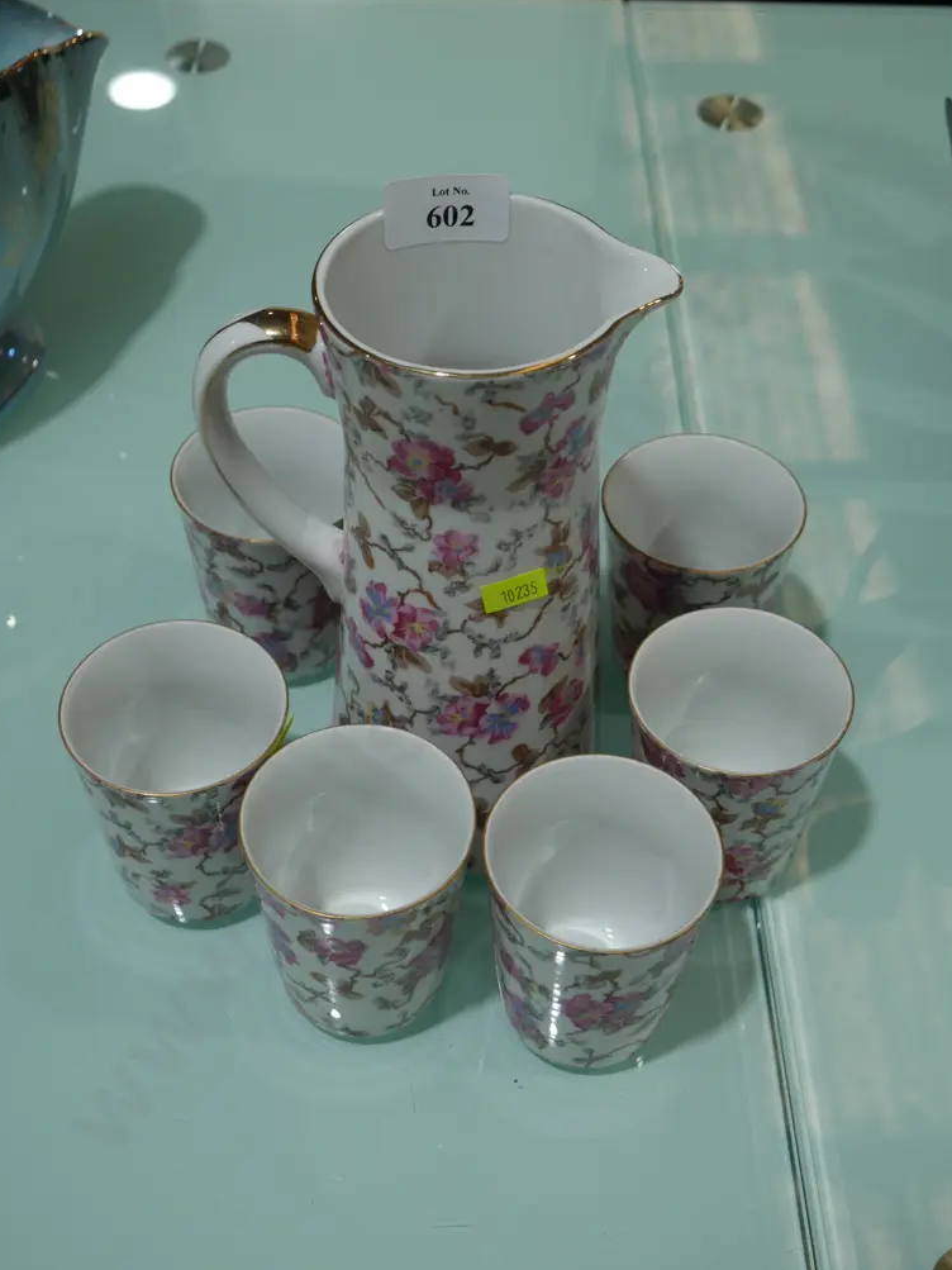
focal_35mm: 47
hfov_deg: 30.9
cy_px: 627
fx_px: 1724
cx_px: 478
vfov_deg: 40.4
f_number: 5.1
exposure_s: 1/100
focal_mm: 23
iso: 200
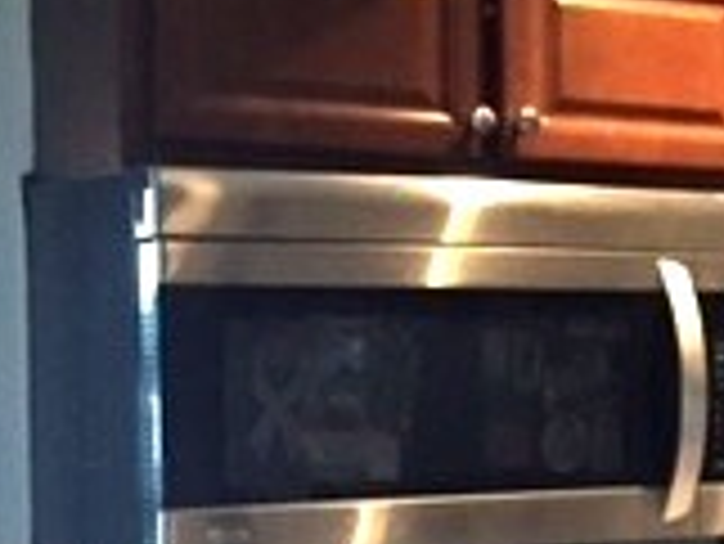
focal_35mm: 115
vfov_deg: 12.9
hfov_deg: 15.1
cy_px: 396
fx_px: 2407
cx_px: 1259
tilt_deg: -0.5
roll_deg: +0.2
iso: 250
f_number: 2.2
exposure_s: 1/15
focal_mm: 4.15
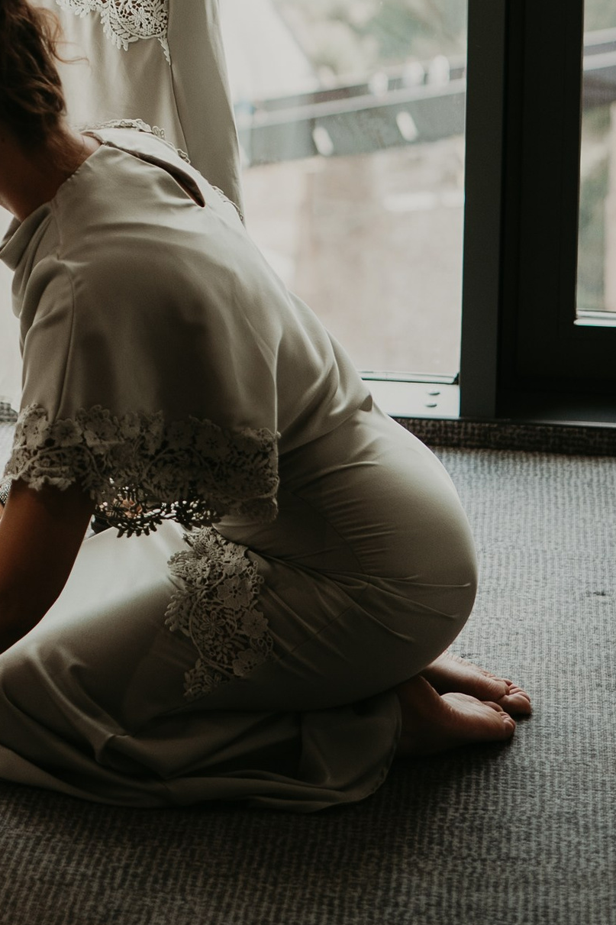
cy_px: -214
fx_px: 2850
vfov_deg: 17.5
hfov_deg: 11.9
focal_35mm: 111
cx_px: -253
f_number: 2
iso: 320
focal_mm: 35
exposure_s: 1/640
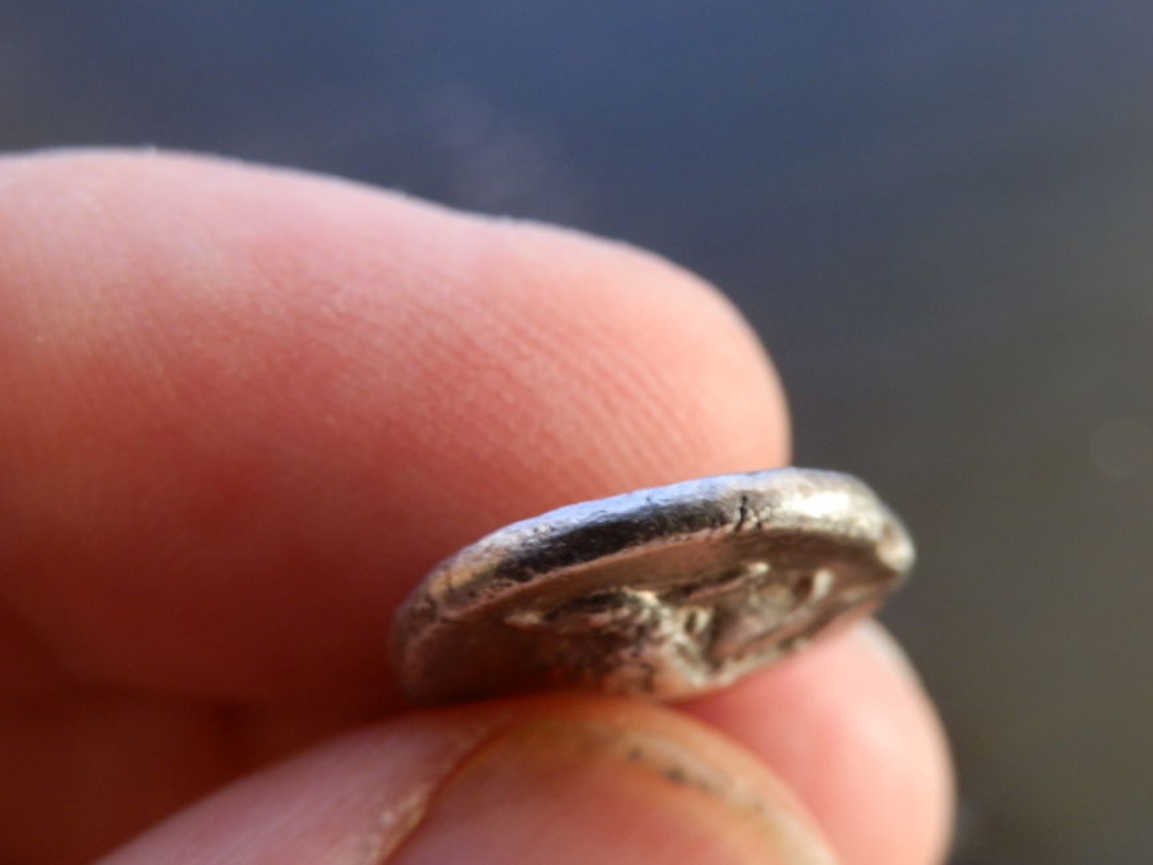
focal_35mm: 39
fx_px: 1299
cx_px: 599
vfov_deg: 36.8
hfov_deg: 47.9
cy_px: 491
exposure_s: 1/10
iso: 200
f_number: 3.5
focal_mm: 6.17
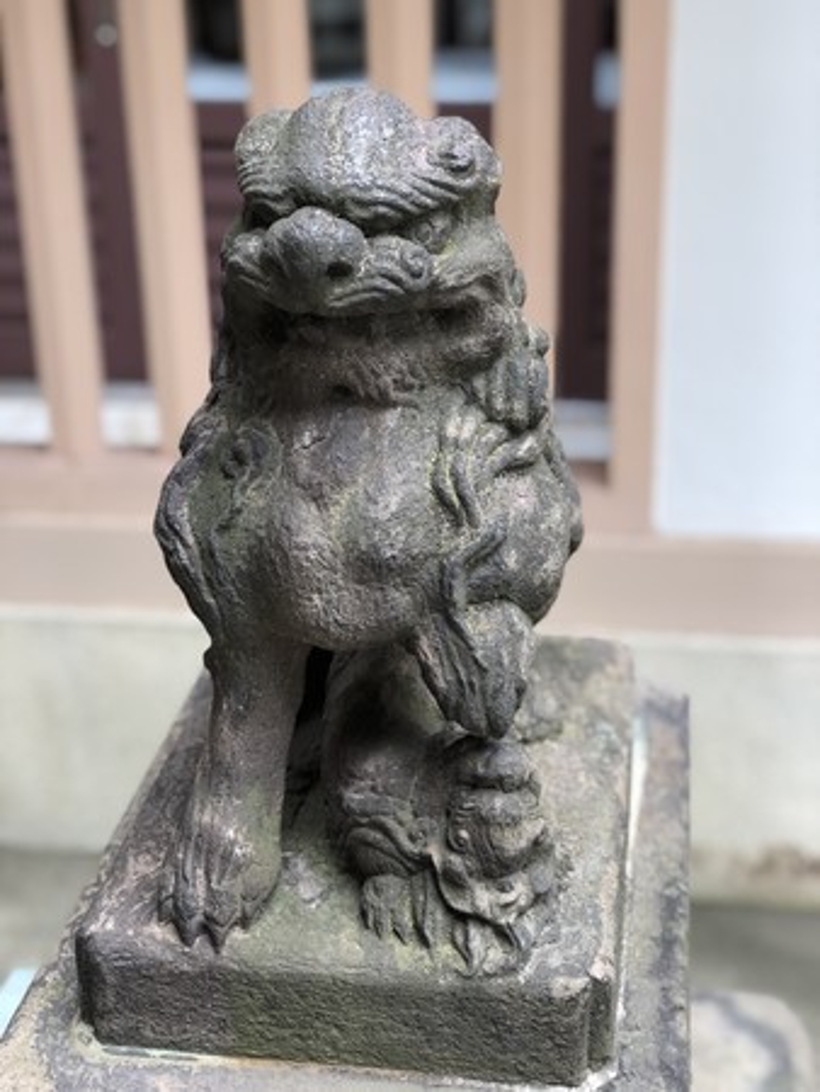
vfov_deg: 33.8
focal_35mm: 57
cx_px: 410
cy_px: 546
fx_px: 1799
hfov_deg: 25.7
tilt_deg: -25.0
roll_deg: +0.5
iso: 40
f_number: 2.8
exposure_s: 1/60
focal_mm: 6.6
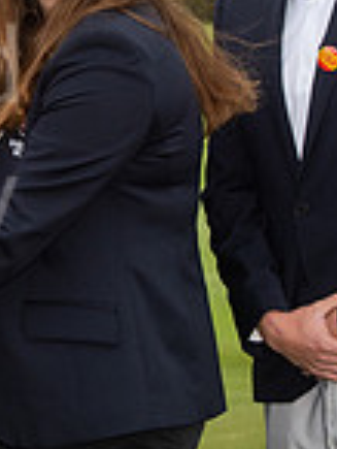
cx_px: -285
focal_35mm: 387
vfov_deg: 5.1
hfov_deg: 3.8
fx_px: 5016
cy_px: 156
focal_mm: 100
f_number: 8
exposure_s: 1/250
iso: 500
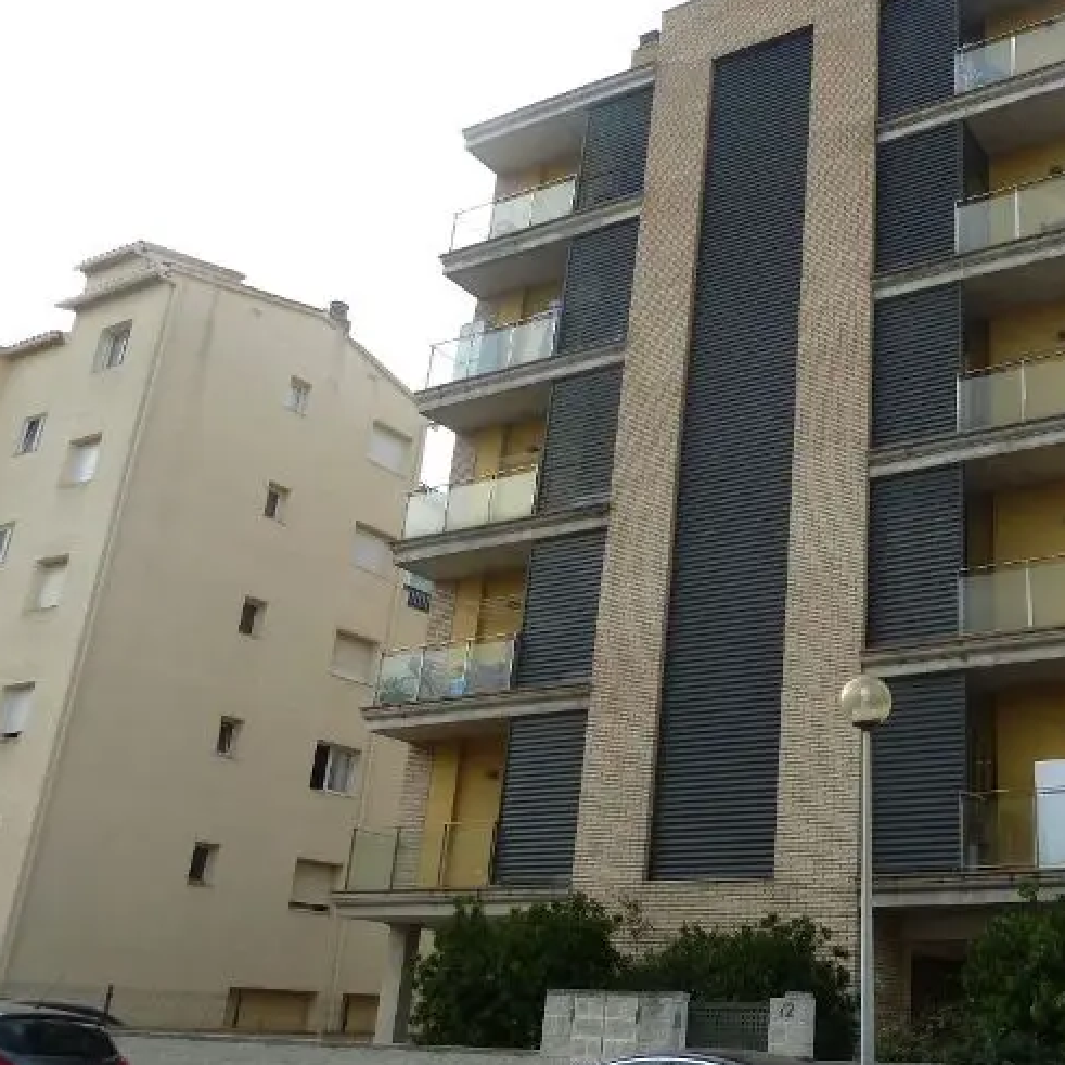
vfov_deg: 46.0
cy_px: 529
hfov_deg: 43.7
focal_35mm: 36
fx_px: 1253
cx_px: 861
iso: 80
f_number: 4
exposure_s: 1/250
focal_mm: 4.1
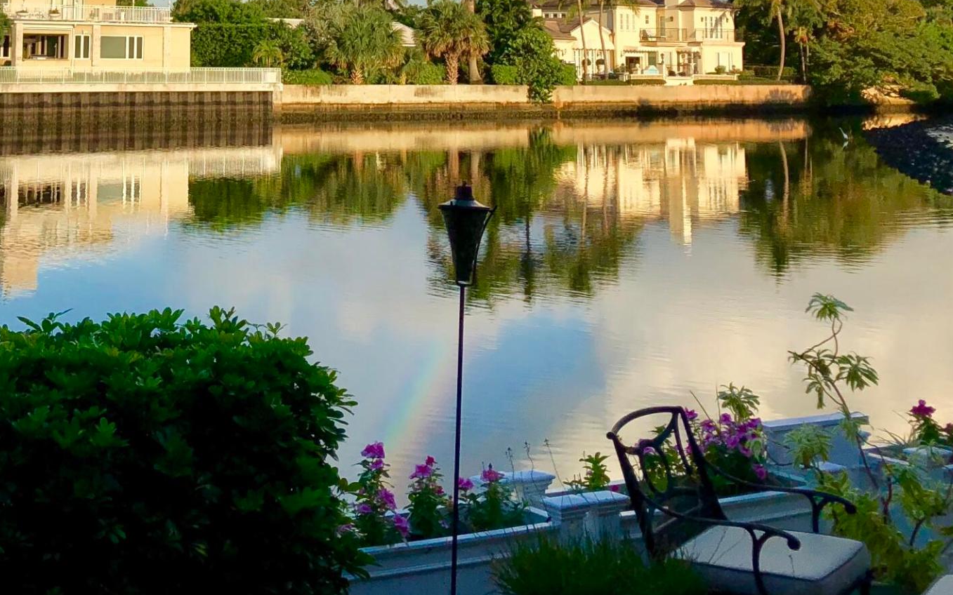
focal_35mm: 63
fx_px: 1636
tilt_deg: +7.1
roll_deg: -0.4
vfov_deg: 19.4
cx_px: 191
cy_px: -125
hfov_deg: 31.6
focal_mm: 3.99
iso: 20
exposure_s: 1/1600
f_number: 1.8
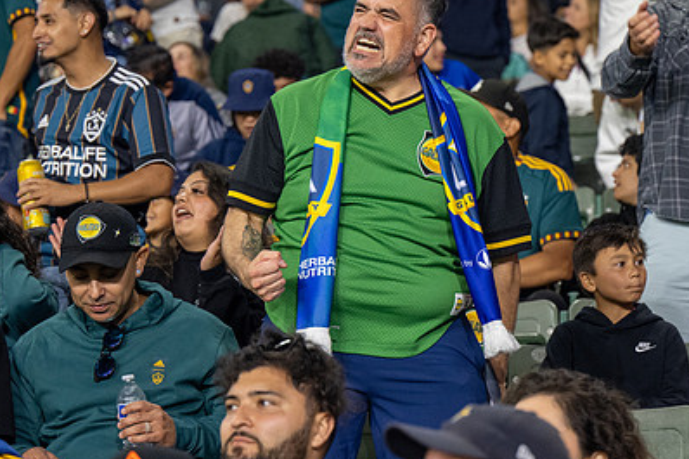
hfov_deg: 13.4
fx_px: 2927
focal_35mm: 153
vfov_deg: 9.0
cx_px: 412
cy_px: 140
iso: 1800
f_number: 2.8
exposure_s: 1/200
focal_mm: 70
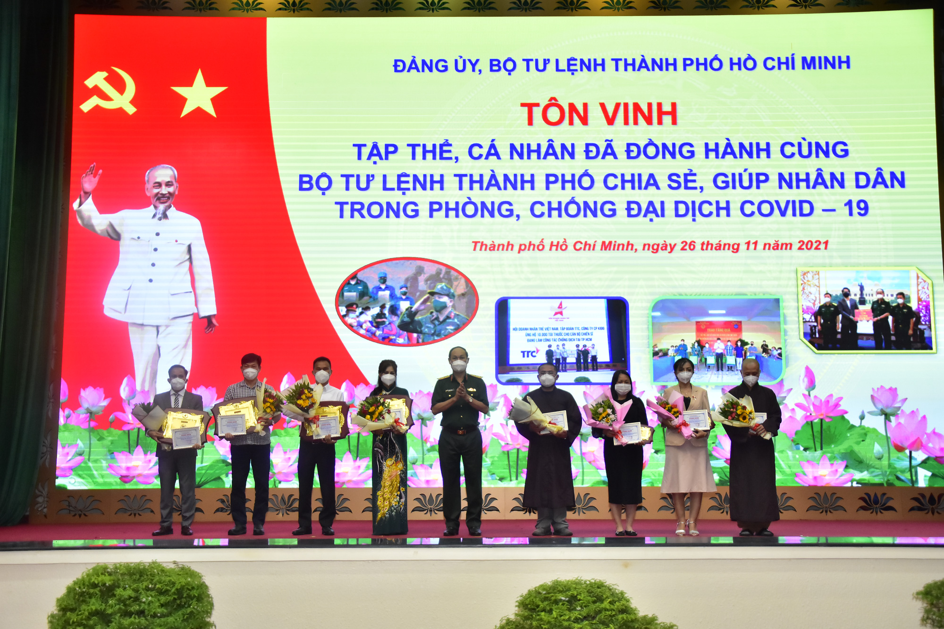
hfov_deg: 51.3
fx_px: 983
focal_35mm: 38
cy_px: 314
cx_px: 472
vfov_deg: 35.5
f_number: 4
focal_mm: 25
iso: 2000
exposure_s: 1/160
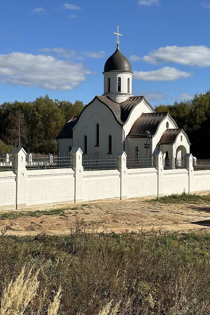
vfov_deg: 34.4
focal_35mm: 58
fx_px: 507
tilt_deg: +2.2
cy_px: 137
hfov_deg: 23.3
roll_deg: -0.6
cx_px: 135
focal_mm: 6.86
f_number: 1.78
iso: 64
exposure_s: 1/6211
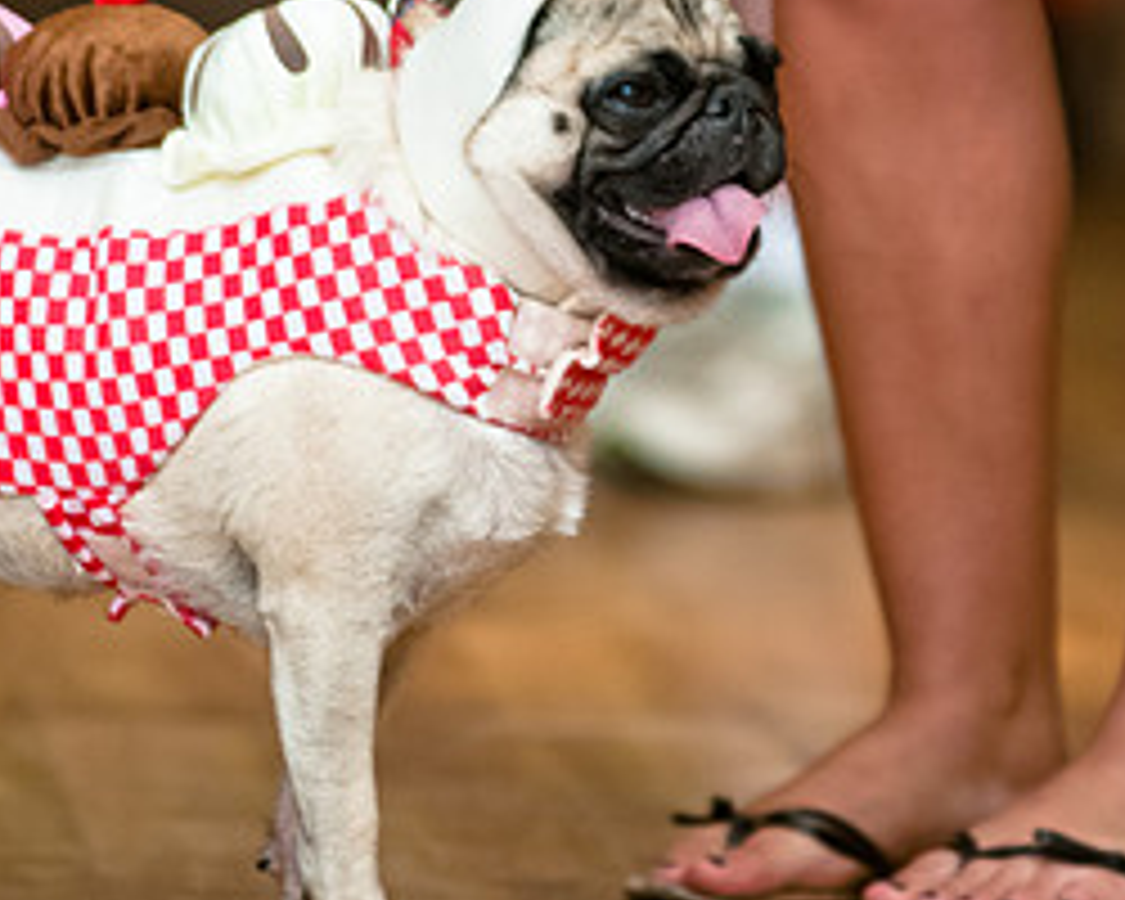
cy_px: 182
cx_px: 567
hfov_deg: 3.0
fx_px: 21709
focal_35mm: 652
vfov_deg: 2.4
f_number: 3.5
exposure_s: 1/200
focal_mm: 200
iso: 200
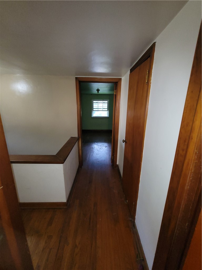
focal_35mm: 13
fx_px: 101
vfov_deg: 106.2
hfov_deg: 89.9
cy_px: 135
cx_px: 101
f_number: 2.2
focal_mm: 2.2
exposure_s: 1/40
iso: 320
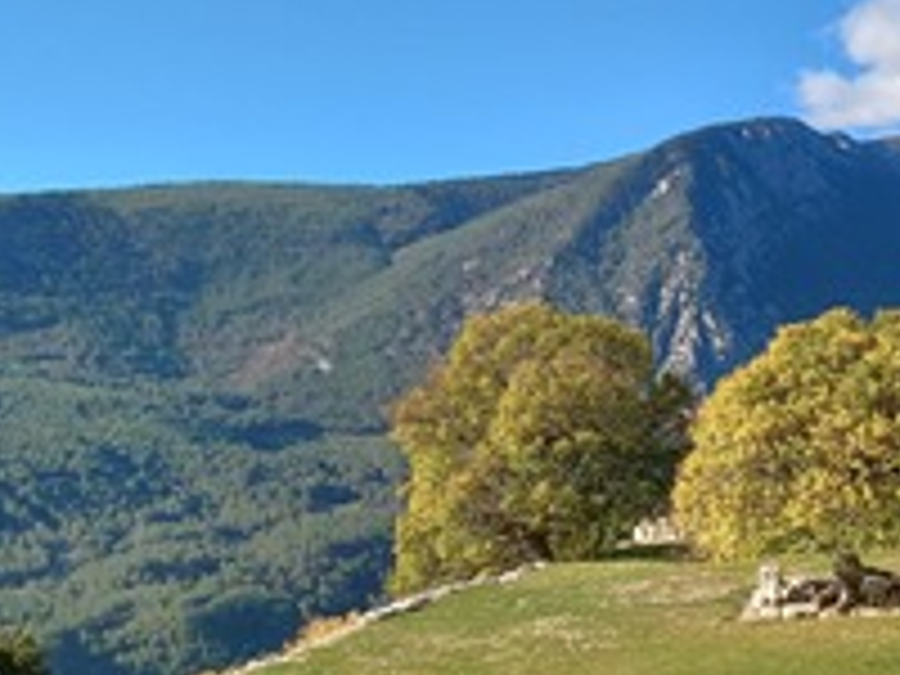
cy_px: 482
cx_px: 770
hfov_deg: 33.5
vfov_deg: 26.3
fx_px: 1430
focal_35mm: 55
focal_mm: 4.6
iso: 32
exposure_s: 1/312
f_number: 1.8
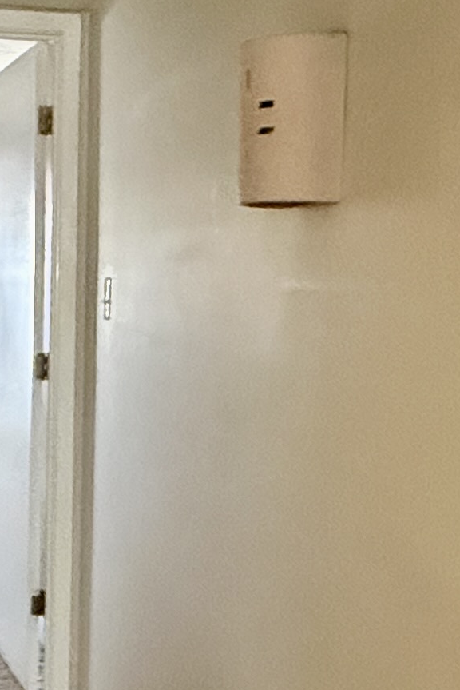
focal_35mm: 68
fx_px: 1302
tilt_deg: -6.2
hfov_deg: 19.8
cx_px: 97
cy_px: 425
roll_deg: -1.4
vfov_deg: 29.5
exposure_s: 1/40
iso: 1250
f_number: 2.2
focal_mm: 2.22
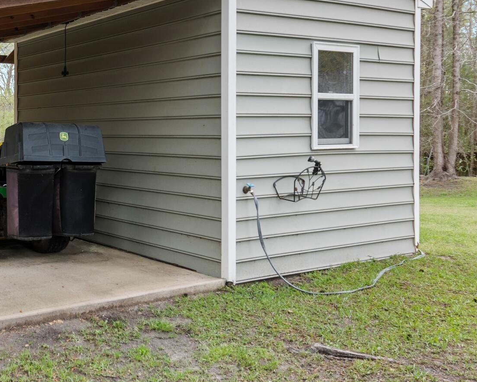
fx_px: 579
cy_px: 155
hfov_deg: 40.2
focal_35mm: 41
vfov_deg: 36.4
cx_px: 18
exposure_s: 1/30
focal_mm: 11
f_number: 4.8
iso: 100
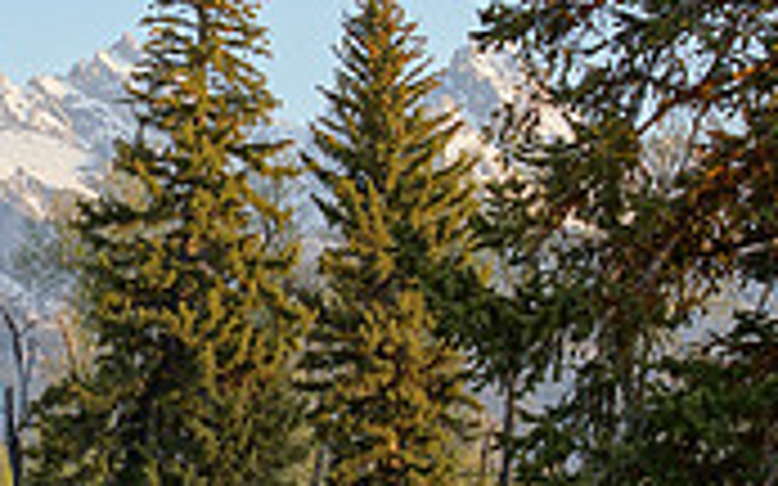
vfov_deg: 8.5
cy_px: 281
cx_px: 139
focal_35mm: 154
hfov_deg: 13.5
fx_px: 3264
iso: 100
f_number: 4
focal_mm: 30
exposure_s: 1/100
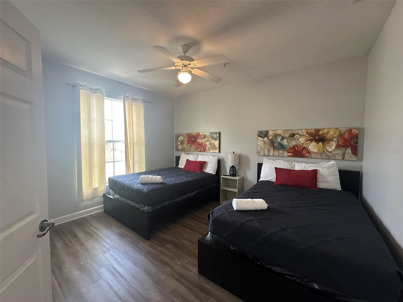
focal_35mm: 14
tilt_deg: -2.8
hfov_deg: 102.1
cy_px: 151
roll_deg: -0.7
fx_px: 163
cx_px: 202
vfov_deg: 85.7
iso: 250
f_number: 2.2
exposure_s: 1/120
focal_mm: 2.22
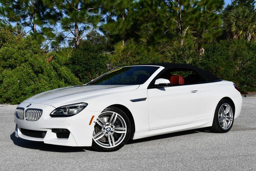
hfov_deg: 38.2
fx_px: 370
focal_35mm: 52
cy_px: 86
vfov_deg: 26.0
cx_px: 128
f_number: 9
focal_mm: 26
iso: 100
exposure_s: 1/320
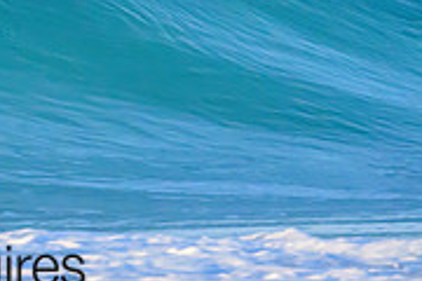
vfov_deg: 0.5
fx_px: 30968
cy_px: -239
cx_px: -275
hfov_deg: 0.8
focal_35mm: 2642
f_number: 11
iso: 2000
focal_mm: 640
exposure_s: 1/1600
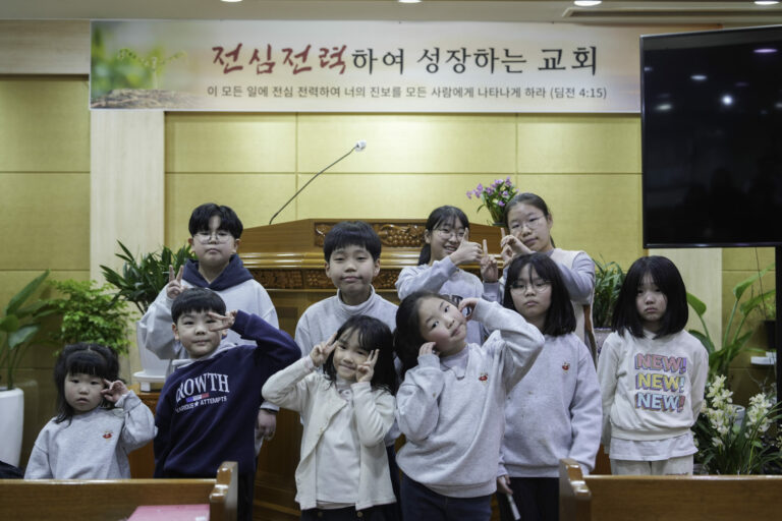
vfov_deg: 28.6
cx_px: 391
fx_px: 1021
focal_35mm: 47
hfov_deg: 41.9
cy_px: 260
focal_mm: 47
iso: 400
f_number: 2.8
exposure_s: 1/40
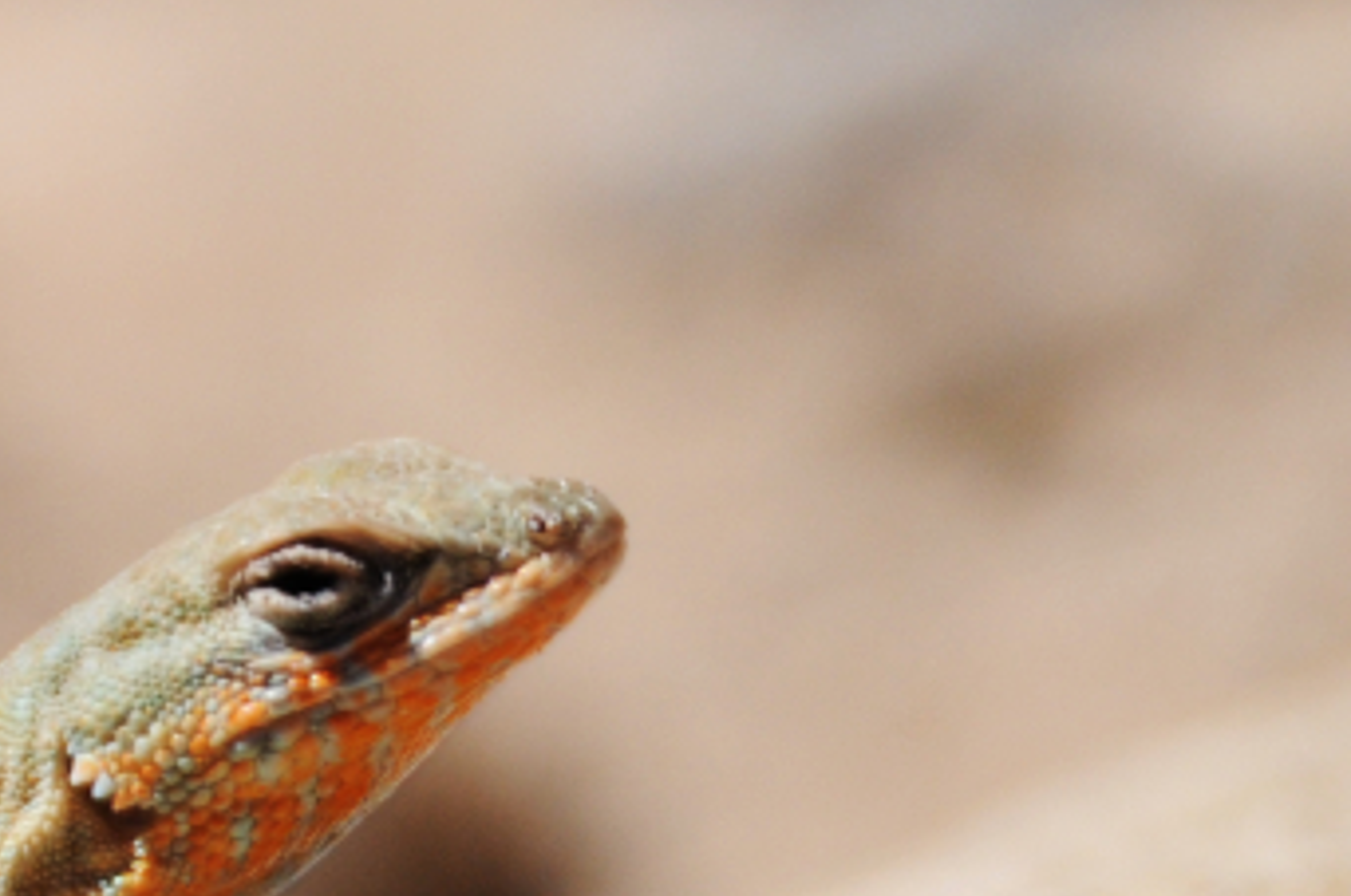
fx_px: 32865
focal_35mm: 877
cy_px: 1204
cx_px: 245
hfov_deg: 2.4
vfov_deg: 1.6
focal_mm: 200
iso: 250
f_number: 5.6
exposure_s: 1/1600
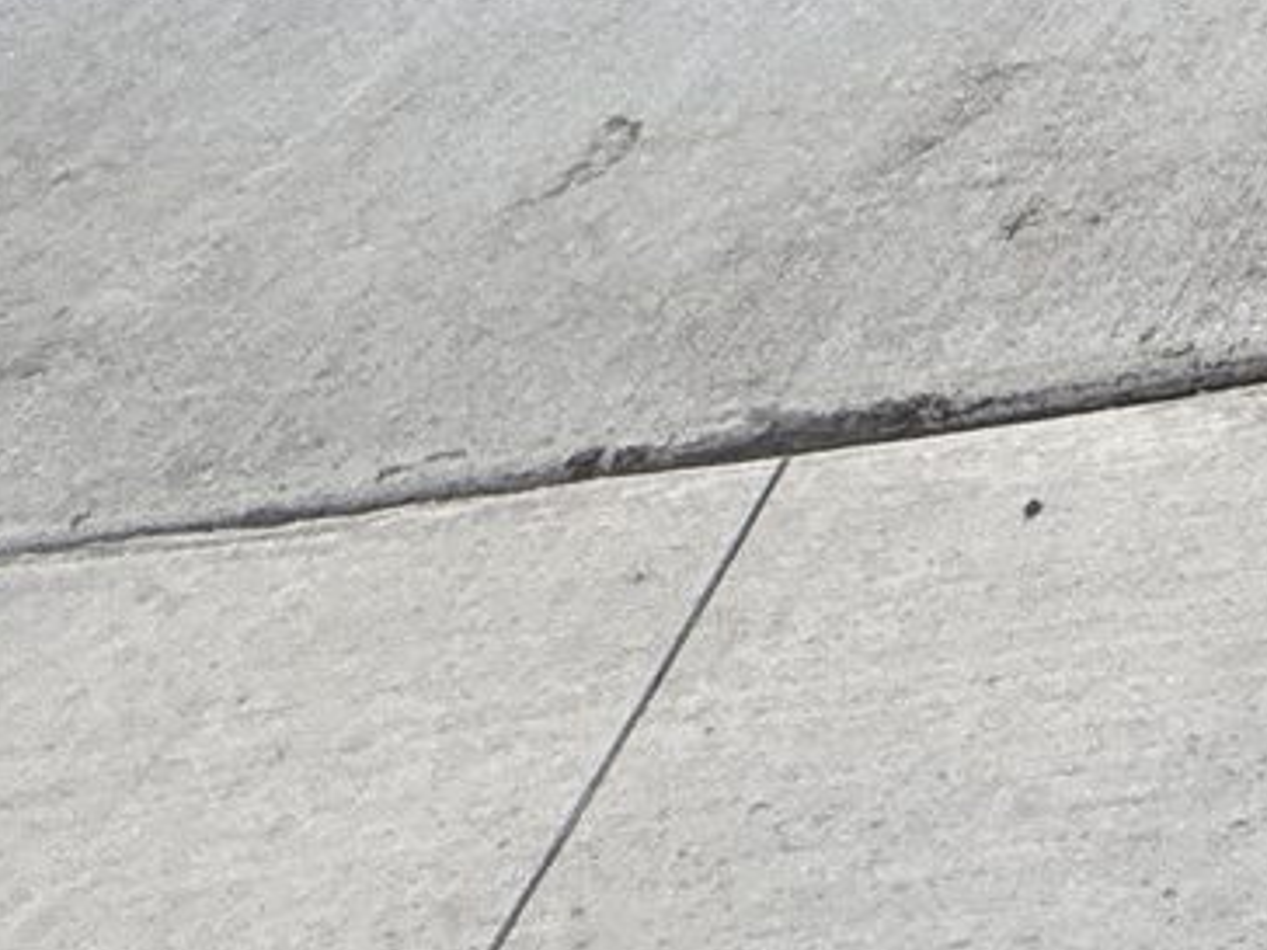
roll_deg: -0.1
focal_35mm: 77
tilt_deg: -12.2
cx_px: 3049
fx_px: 2818
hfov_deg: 14.9
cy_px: -1312
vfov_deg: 13.8
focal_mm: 2.22
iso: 50
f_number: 2.2
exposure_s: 1/1017
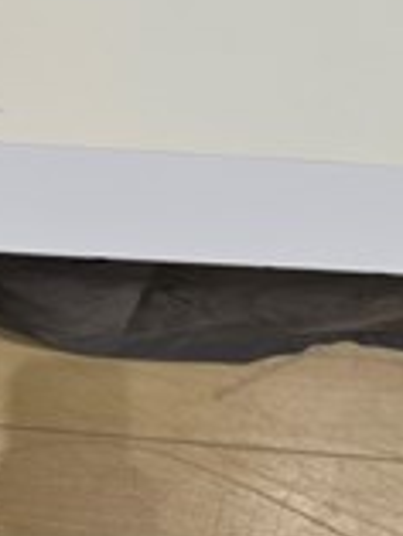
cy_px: -82
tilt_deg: -56.7
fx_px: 946
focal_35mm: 61
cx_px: 324
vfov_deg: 28.2
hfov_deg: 23.7
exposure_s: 1/293
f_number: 1.78
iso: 80
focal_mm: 6.86
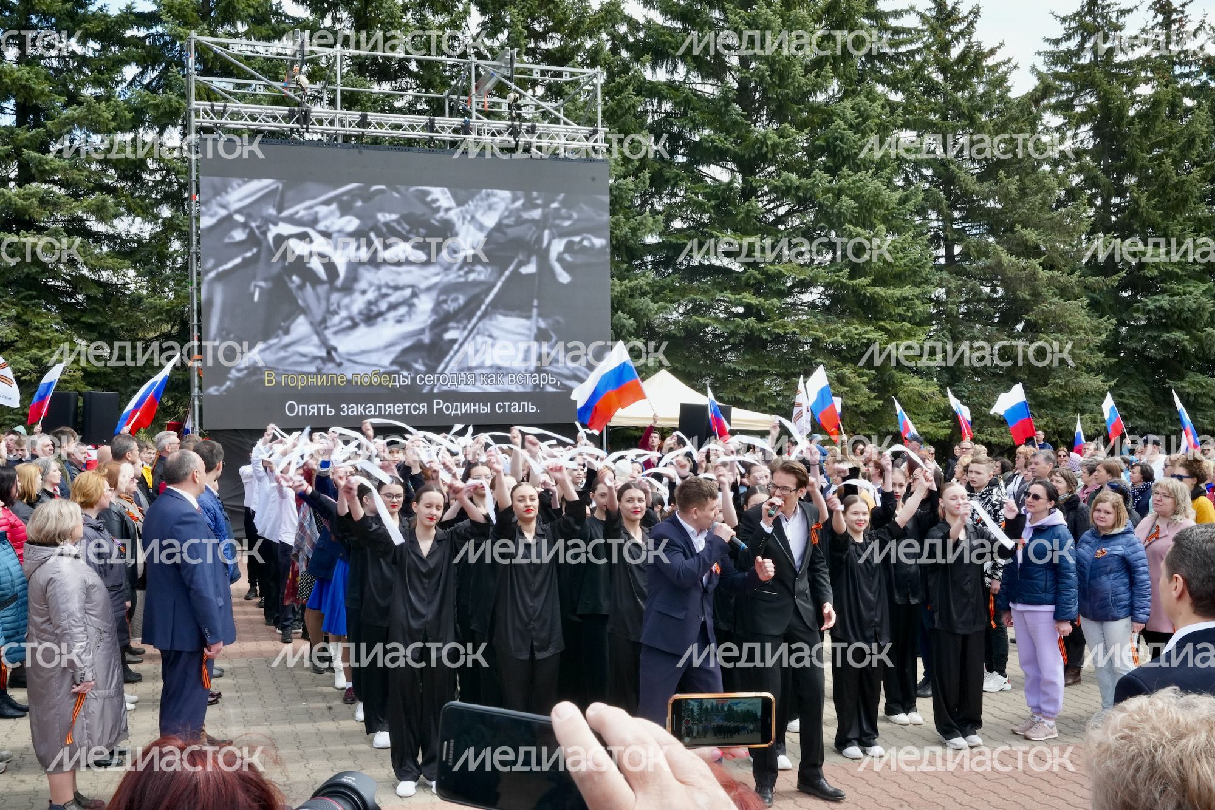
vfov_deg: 37.9
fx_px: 1181
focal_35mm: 35
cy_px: 405
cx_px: 608
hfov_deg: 54.4
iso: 1600
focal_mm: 35
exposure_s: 1/125
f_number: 22
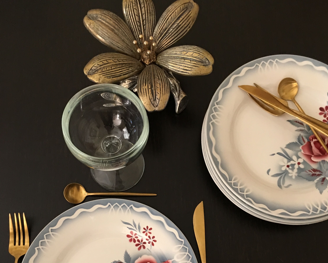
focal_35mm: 38
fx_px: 369
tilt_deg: -76.8
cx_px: 164
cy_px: 193
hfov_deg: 47.9
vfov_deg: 38.3
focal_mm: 4.15
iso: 100
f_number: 2.2
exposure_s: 1/17
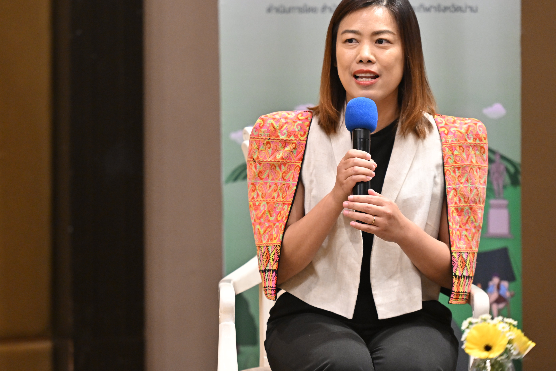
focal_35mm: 230
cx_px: 240
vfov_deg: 6.0
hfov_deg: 8.9
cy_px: 160
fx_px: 3552
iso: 2500
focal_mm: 170
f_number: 2.8
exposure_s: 1/100
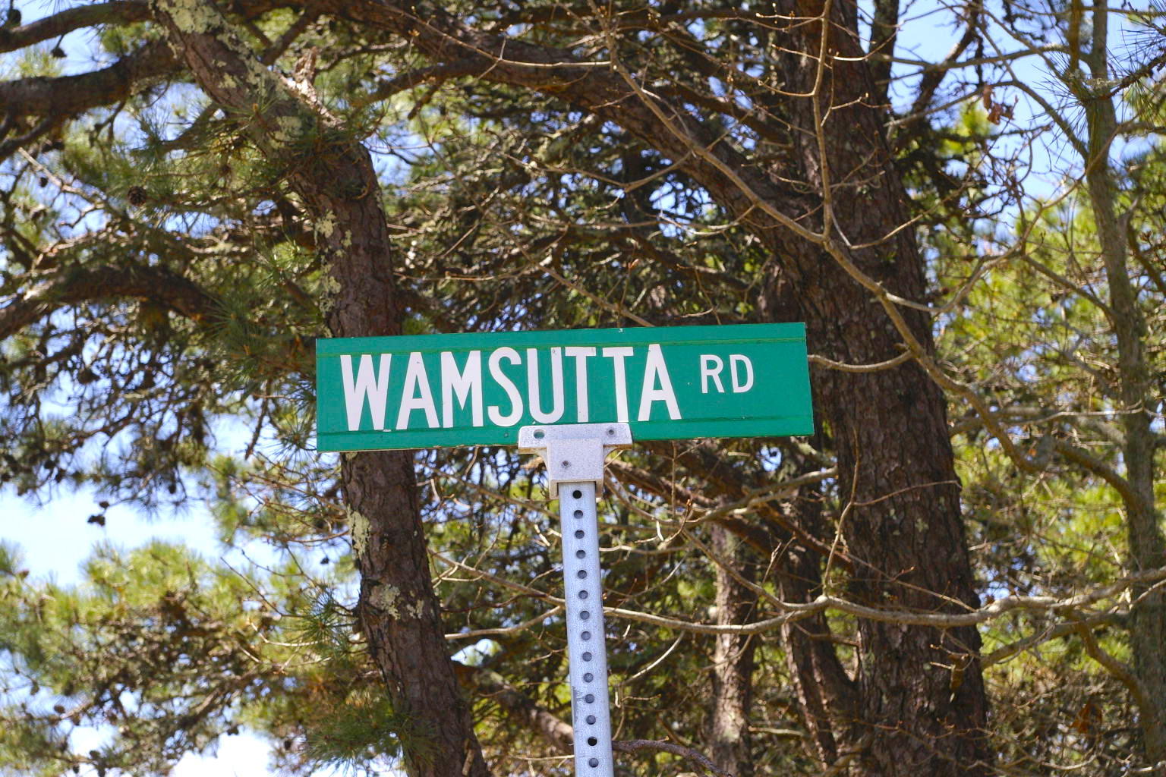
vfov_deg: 16.6
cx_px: 583
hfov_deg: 24.6
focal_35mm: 82
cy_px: 388
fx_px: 2672
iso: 800
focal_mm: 55
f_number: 9.5
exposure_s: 1/500
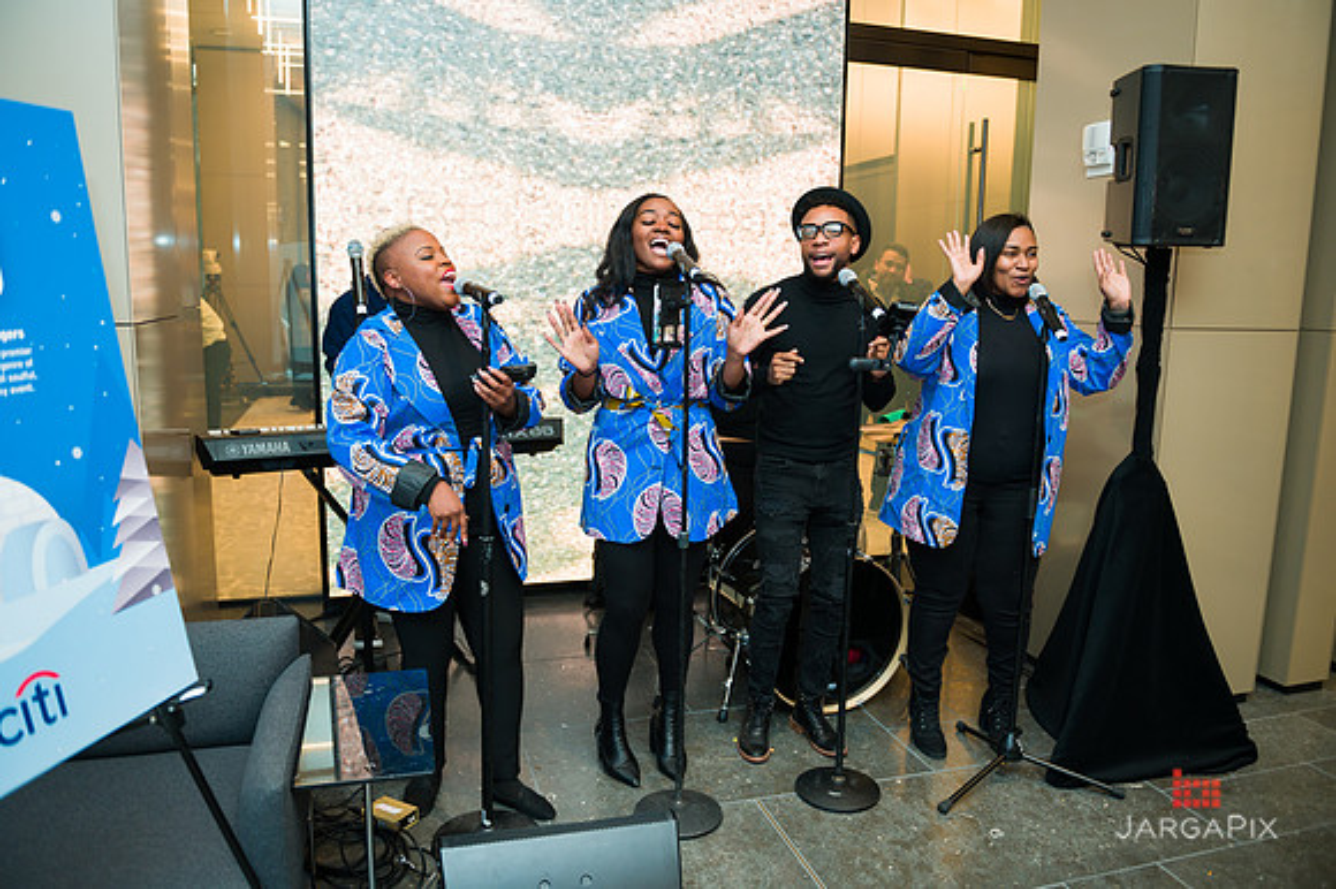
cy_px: 444
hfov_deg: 69.4
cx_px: 668
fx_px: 964
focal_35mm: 26
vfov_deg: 49.5
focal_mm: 26
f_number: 3.2
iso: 400
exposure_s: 1/200
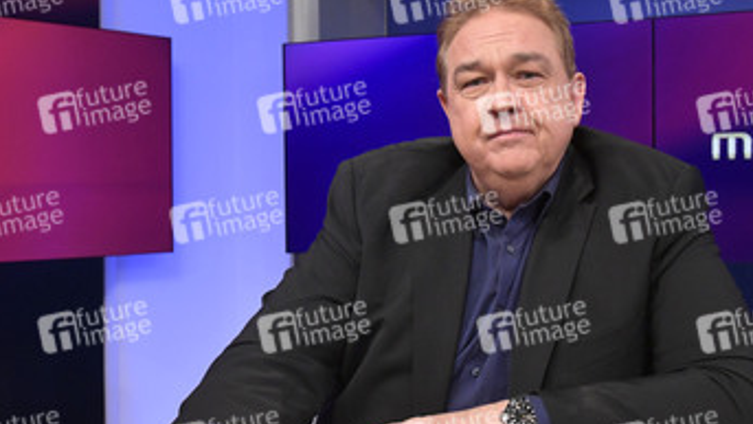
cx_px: 475
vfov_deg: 27.0
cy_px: 272
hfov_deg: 46.0
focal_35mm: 44
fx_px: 879
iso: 2500
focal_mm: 32
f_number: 6.3
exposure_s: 1/200
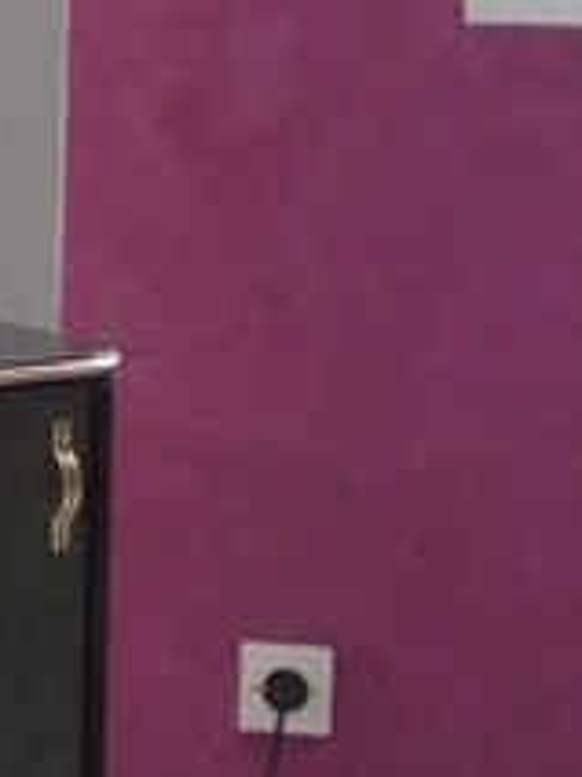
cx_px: -937
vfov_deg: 8.2
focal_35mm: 239
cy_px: -49
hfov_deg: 5.9
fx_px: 5358
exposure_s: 1/10
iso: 200
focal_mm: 6.67
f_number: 3.9
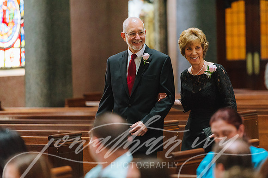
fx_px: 1684
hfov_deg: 9.1
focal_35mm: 226
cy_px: 93
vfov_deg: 6.1
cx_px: 149
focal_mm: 200
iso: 4000
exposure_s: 1/160
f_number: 2.8
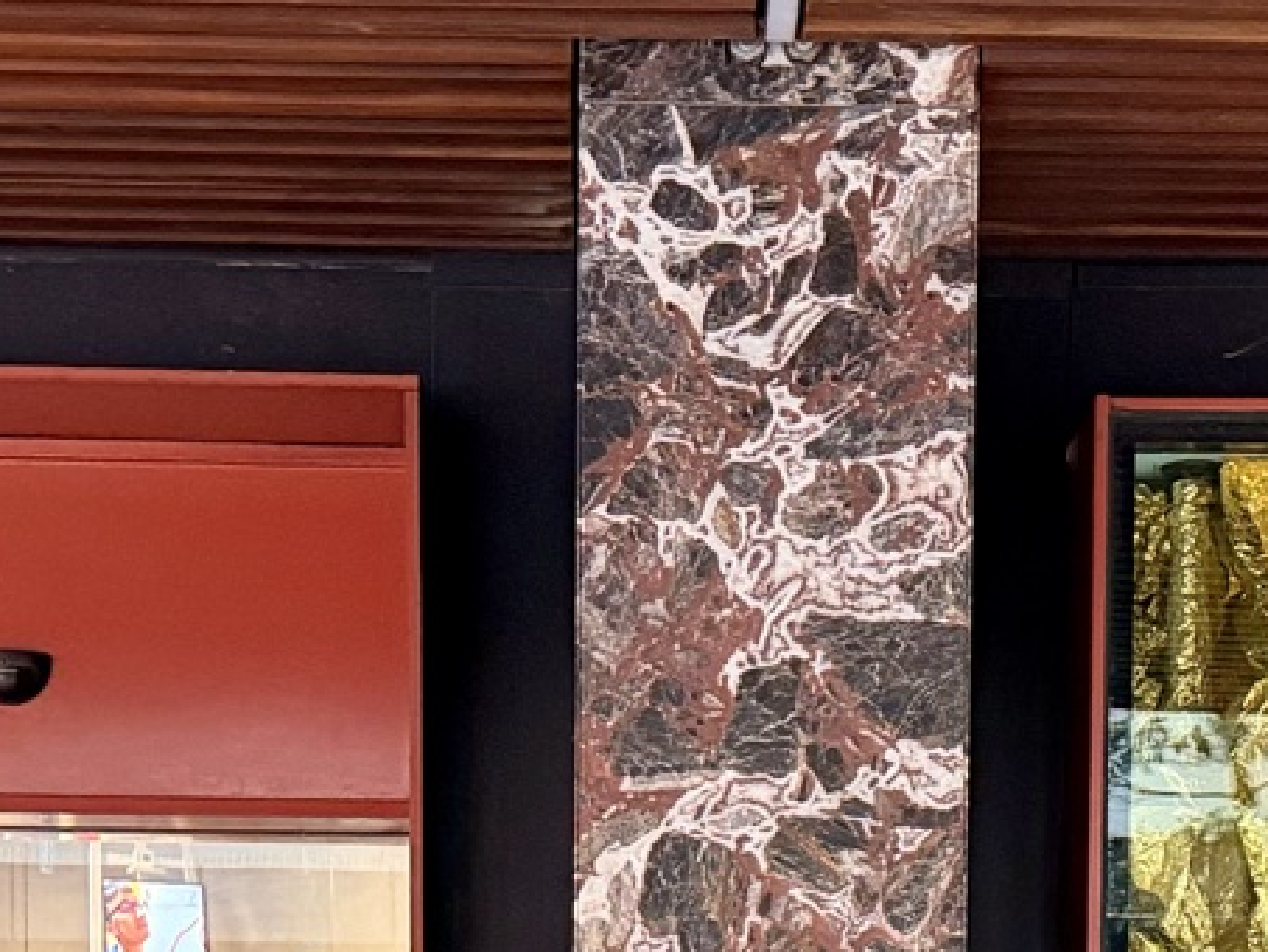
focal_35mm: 106
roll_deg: -0.2
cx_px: 731
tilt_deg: -2.0
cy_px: 1450
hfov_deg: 18.5
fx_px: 3884
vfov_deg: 13.2
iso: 640
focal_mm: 6.76
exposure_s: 1/60
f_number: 1.78
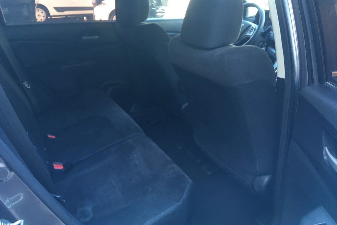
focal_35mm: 31
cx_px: 165
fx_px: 290
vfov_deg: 42.3
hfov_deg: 60.3
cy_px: 106
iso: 64
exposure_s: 1/30
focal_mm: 4.15
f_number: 2.2
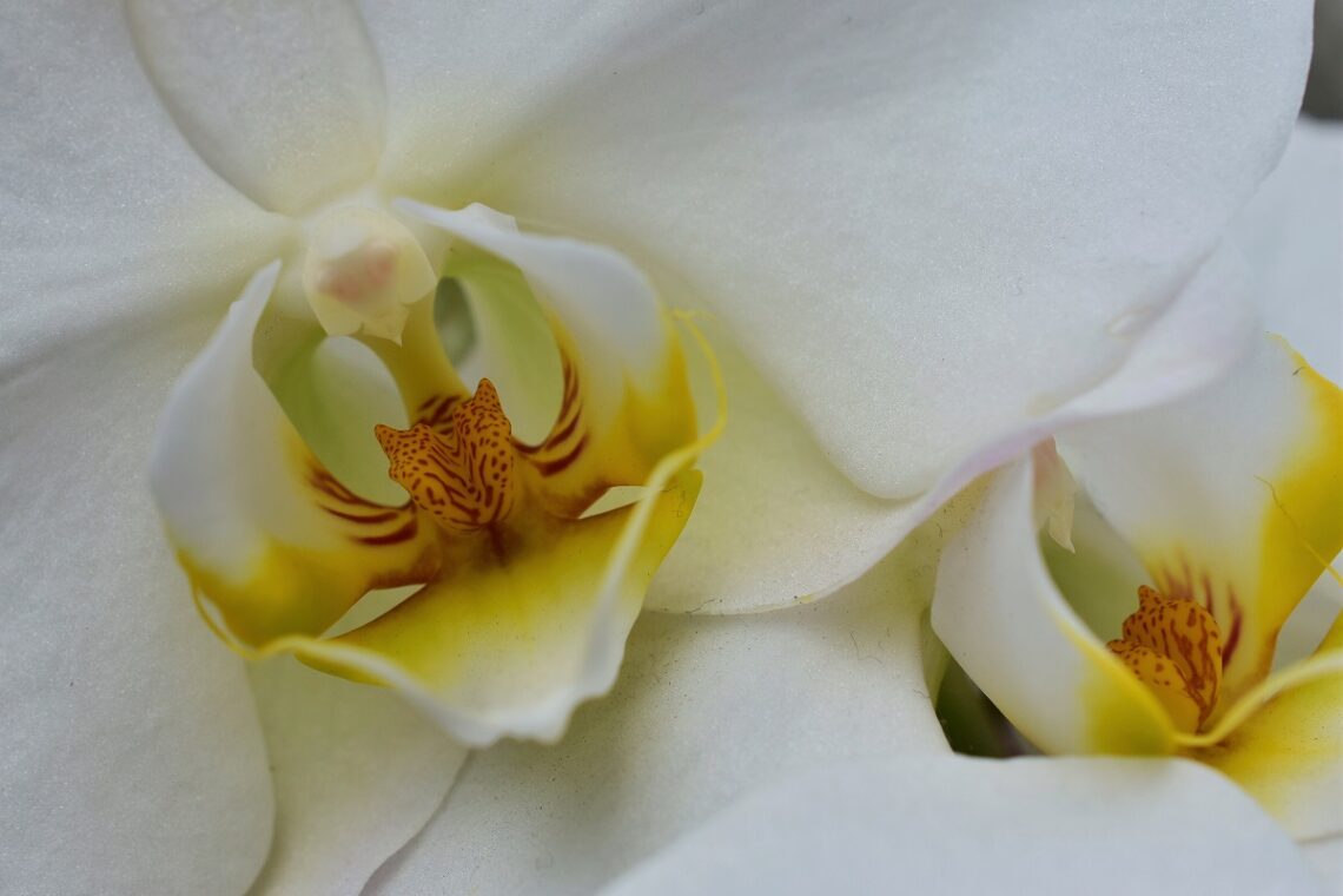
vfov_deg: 22.6
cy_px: 448
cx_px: 672
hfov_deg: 33.4
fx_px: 2238
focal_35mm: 60
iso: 100
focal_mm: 40
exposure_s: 1/200
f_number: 7.1
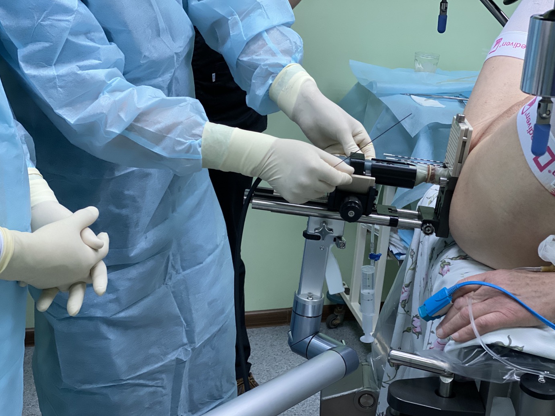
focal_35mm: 53
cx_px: 282
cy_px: 211
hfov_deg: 36.2
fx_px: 850
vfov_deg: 27.5
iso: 200
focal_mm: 6
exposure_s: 1/100
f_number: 2
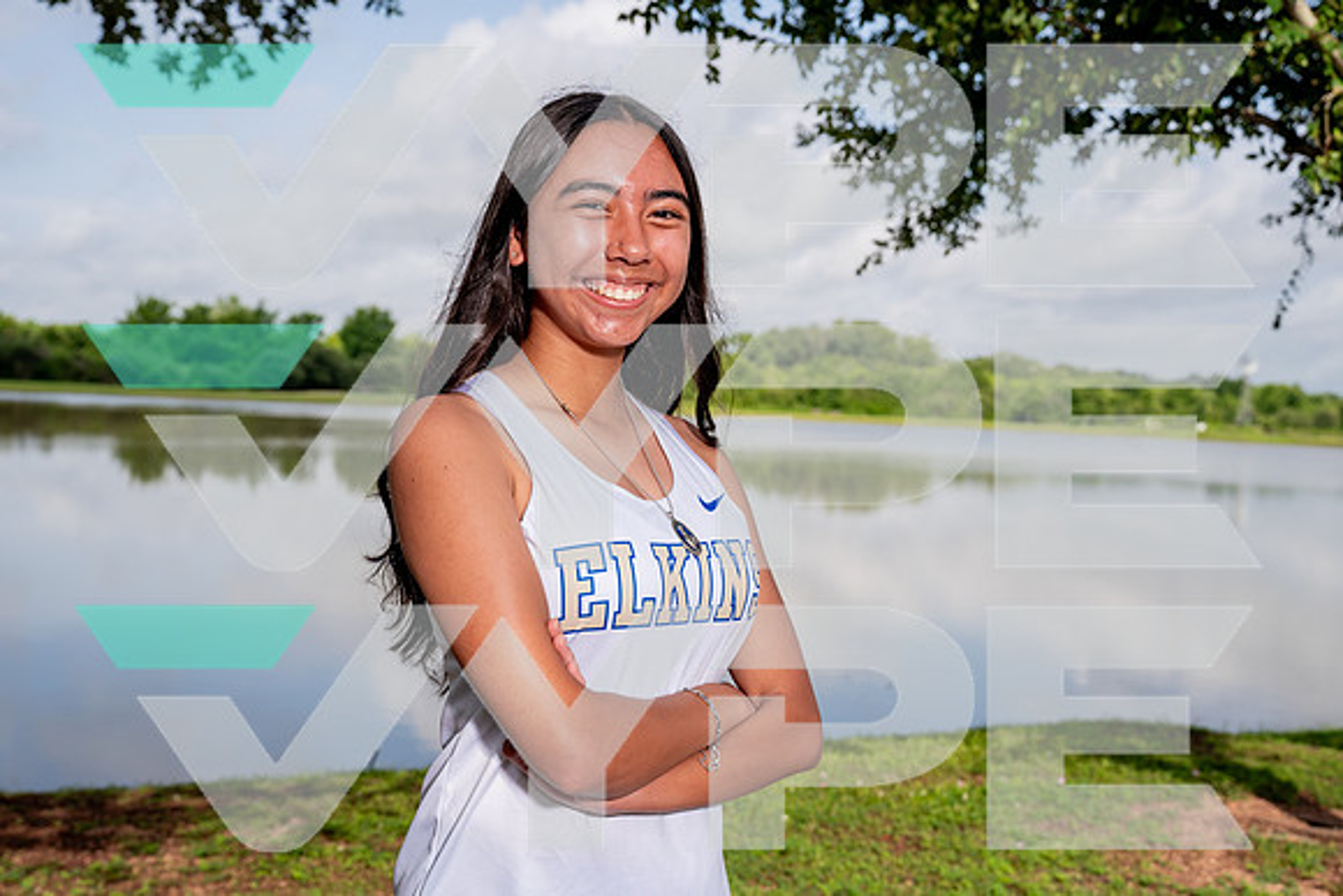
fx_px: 1754
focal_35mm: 47
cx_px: 672
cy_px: 448
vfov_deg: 28.7
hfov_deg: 41.9
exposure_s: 1/640
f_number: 5.6
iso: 100
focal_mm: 47
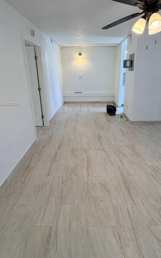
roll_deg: +1.1
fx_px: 126
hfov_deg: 64.9
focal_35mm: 18
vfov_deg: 90.0
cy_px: 104
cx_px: 87
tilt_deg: -14.6
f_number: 2.2
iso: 100
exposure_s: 1/120
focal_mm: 2.22
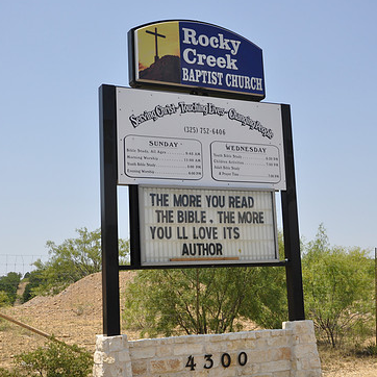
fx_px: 653
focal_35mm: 53
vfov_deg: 32.2
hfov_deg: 32.2
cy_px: 179
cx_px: 204
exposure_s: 1/200
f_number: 7.1
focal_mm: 26
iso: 200
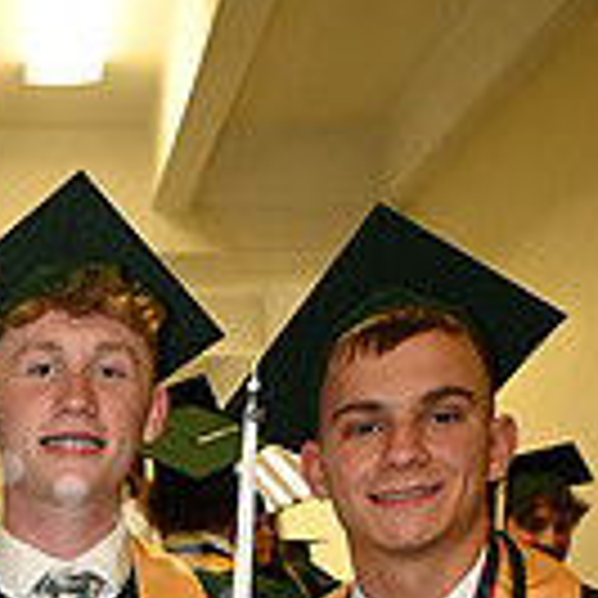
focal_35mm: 91
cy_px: 971
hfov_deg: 18.1
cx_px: -135
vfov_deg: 16.8
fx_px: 1776
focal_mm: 24.5
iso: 1600
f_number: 5.6
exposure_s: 1/60
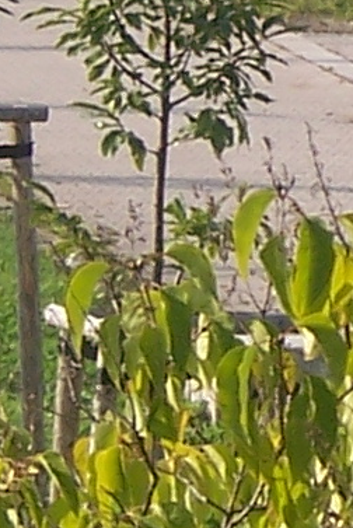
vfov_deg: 3.6
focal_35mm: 565
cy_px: -29
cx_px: 779
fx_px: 8294
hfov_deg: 2.4
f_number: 5.6
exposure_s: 1/250
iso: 80
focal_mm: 14.8
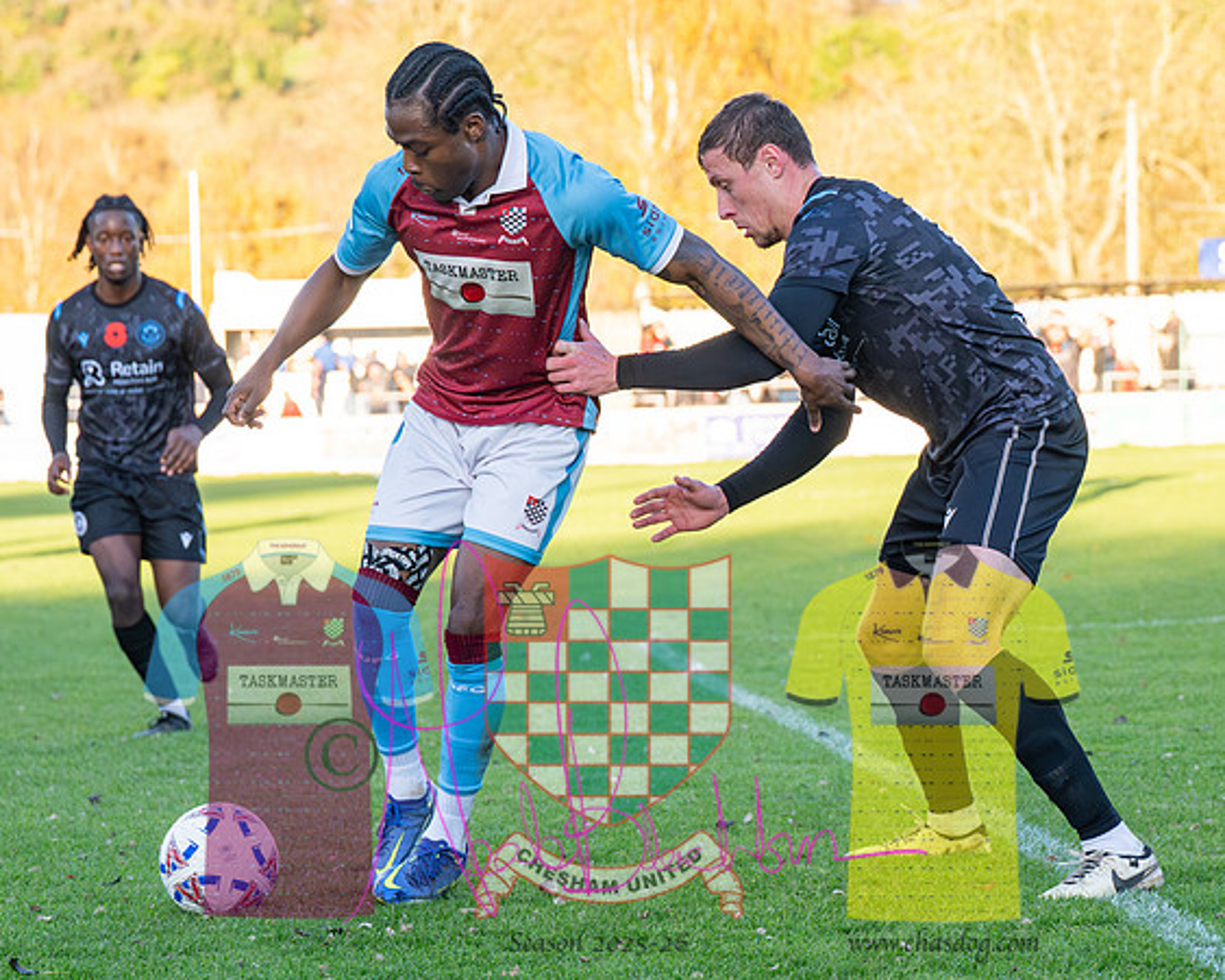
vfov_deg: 10.1
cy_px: 462
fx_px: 5545
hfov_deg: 12.6
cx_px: 865
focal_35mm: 153
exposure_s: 1/2000
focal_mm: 70
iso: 800
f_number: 4
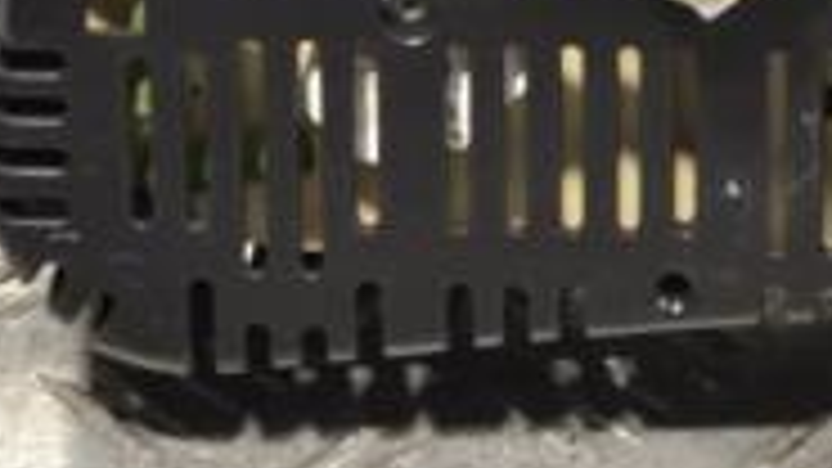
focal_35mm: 265
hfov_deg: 8.1
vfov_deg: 4.6
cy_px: -216
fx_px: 5845
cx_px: 917
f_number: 5.6
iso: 400
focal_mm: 52
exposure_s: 1/30
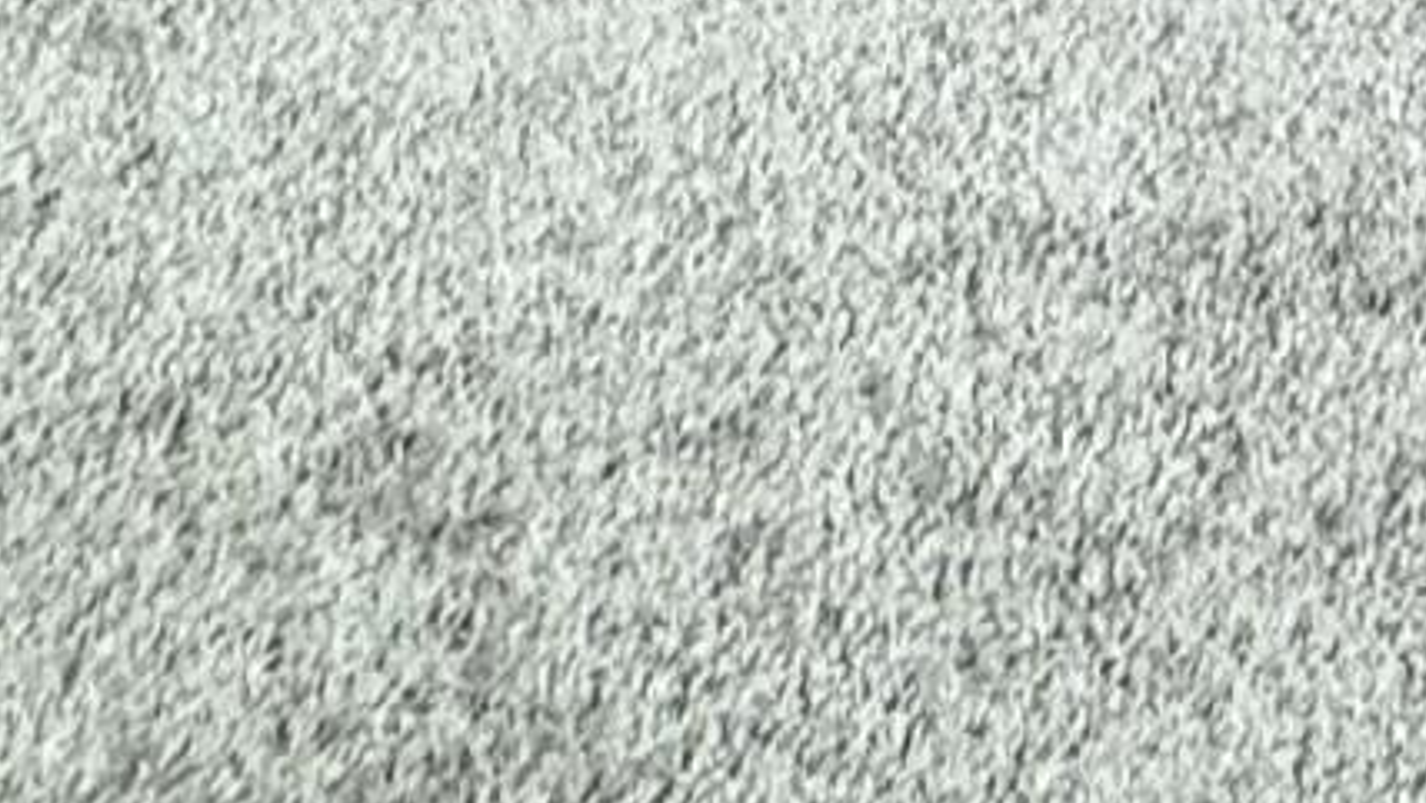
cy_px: -2639
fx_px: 4047
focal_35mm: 107
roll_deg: +0.1
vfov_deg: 7.3
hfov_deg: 17.6
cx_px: 2242
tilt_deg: -0.4
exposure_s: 1/99
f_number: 2.2
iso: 80
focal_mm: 2.22
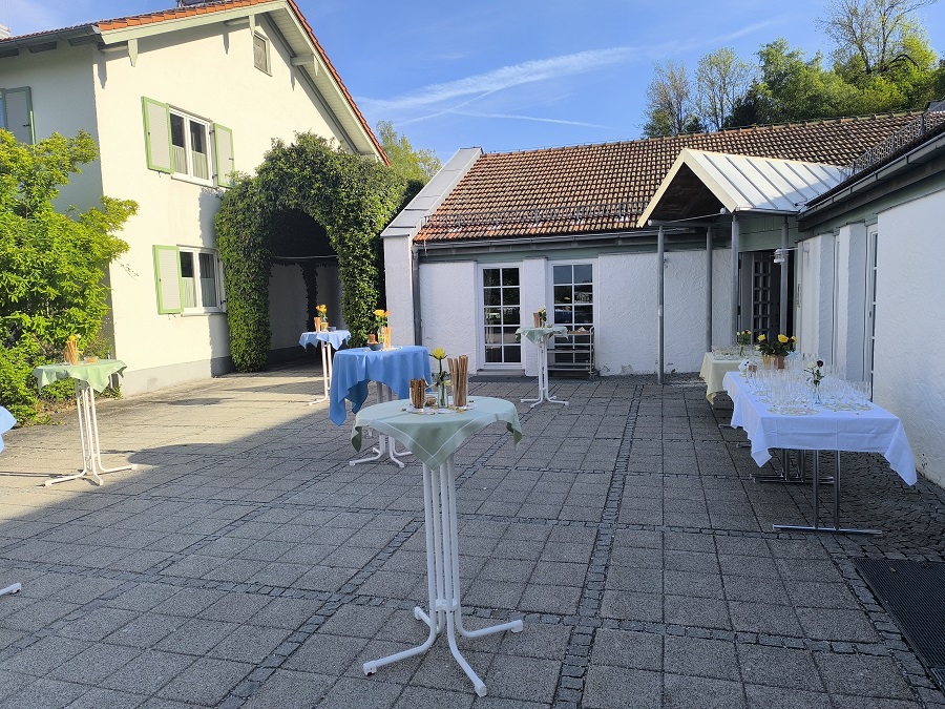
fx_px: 628
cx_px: 472
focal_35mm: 23
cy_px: 354
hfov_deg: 73.9
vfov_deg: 58.9
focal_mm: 6.14
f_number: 1.65
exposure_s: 1/1023
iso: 50
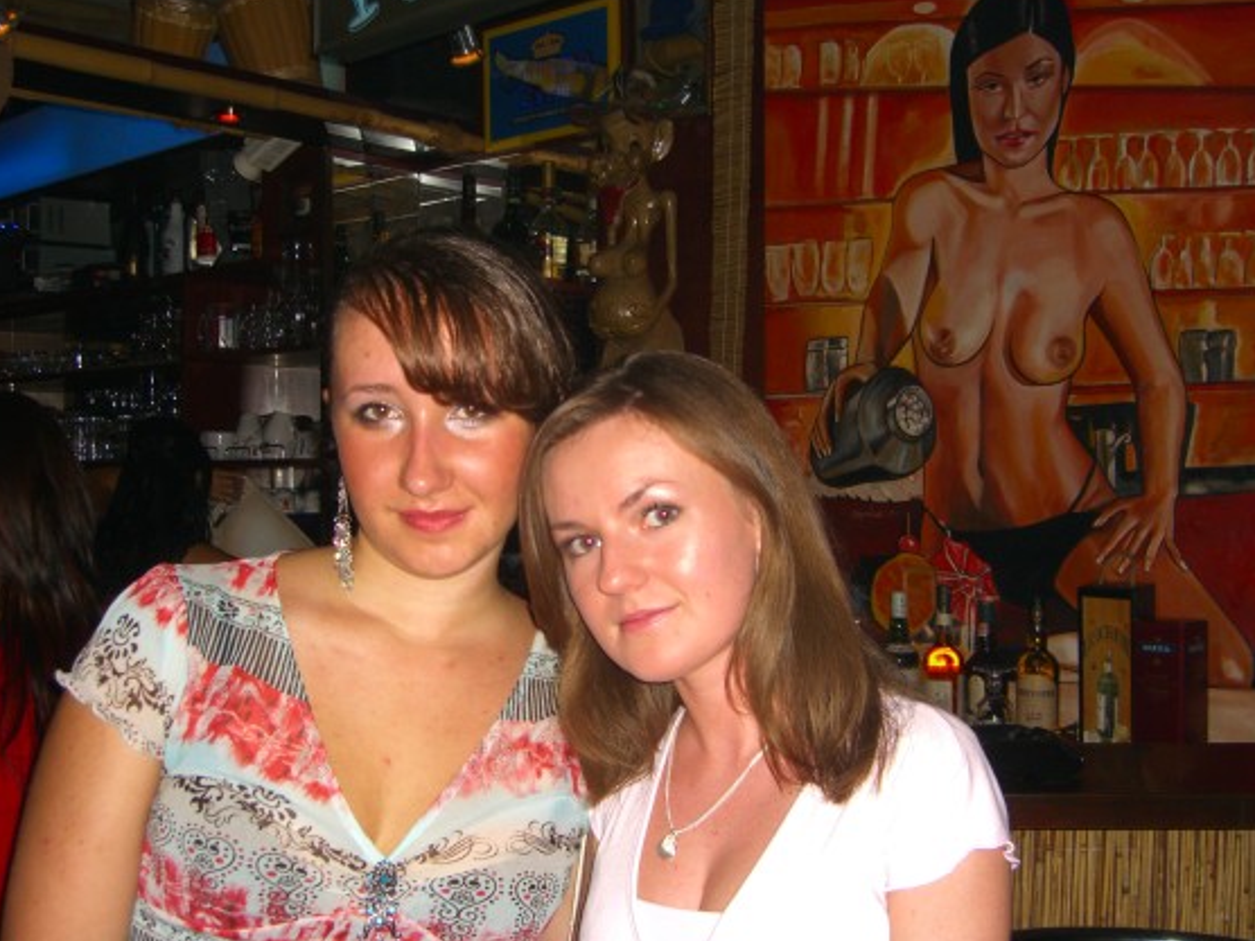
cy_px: 478
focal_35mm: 41
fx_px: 1486
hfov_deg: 45.8
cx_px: 634
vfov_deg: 35.1
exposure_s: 1/60
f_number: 2.8
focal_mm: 7.9
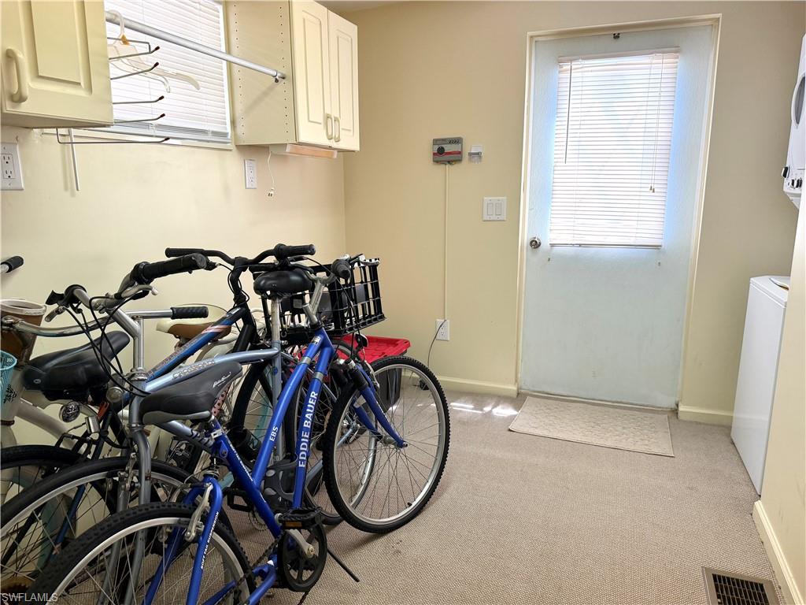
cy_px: 302
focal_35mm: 24
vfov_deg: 56.8
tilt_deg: -11.2
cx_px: 403
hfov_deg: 71.6
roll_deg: +1.3
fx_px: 559
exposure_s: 1/228
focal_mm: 6.76
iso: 200
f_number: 1.78
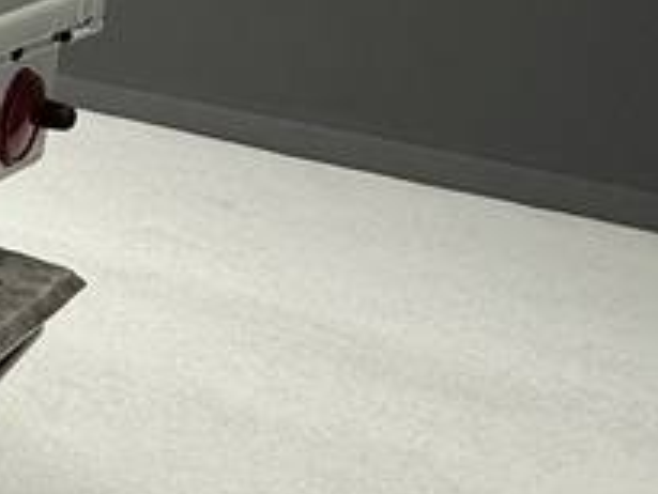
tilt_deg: -13.5
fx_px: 1331
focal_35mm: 70
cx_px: -697
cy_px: 16
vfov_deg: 20.4
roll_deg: -0.9
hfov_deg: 17.9
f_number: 2.2
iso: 200
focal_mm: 2.22
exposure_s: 1/50
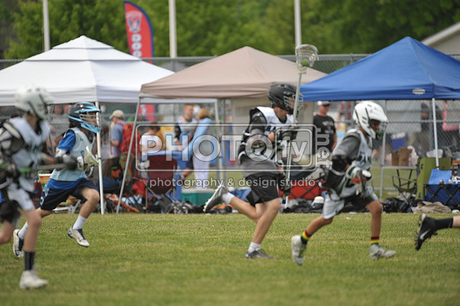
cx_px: 230
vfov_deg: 3.4
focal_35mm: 400
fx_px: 5108
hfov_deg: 5.2
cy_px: 153
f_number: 4
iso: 800
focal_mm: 400
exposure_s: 1/2500
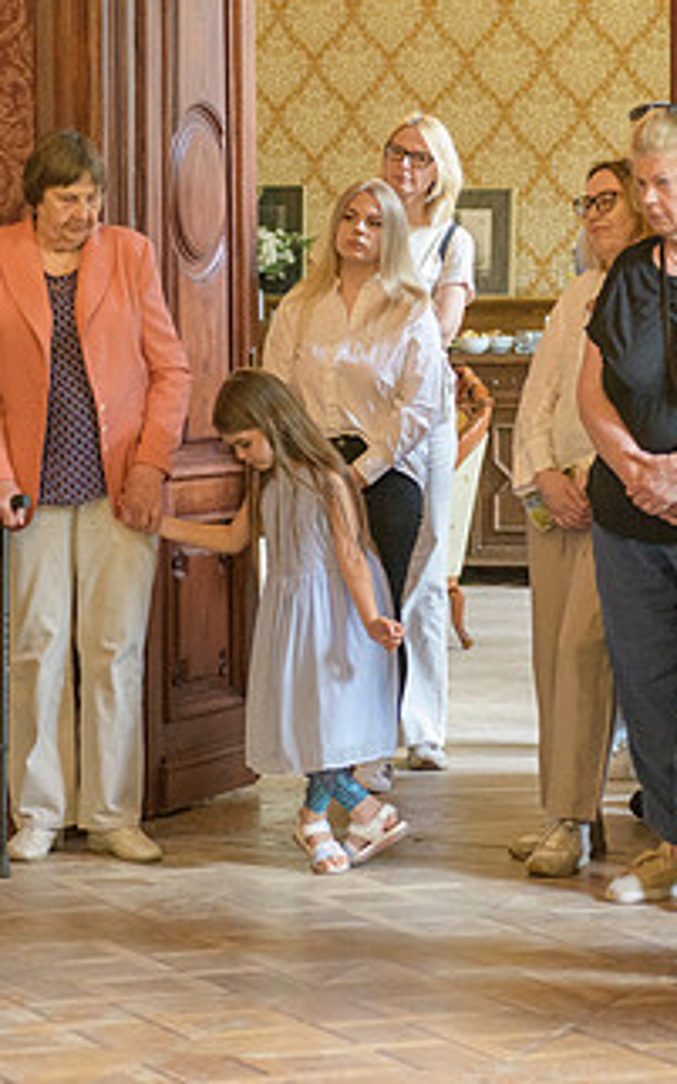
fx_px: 4225
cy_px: 488
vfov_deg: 14.6
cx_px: 350
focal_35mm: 143
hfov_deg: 9.2
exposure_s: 1/160
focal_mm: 70
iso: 5000
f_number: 3.5
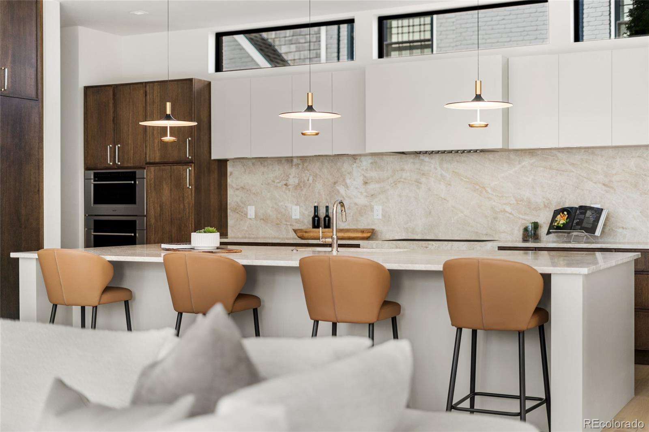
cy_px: 216
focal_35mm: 50
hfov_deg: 39.6
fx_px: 901
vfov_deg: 27.0
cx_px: 324
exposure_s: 1/320
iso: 200
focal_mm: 50
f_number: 1.8
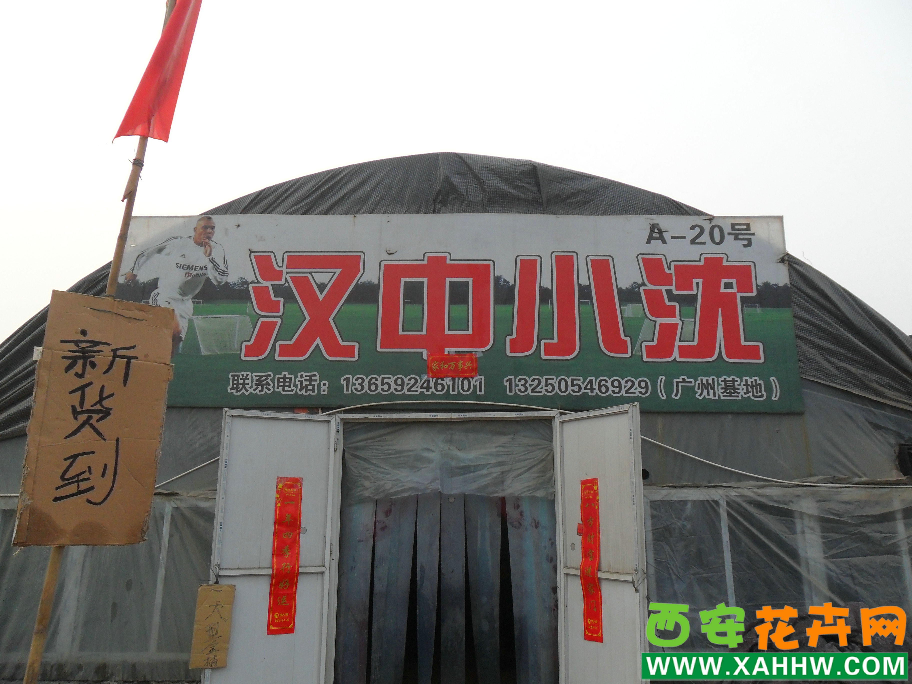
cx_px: 456
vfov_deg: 51.4
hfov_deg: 65.3
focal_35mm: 27
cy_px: 342
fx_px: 711
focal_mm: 4.9
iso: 100
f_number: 3.5
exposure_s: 1/250
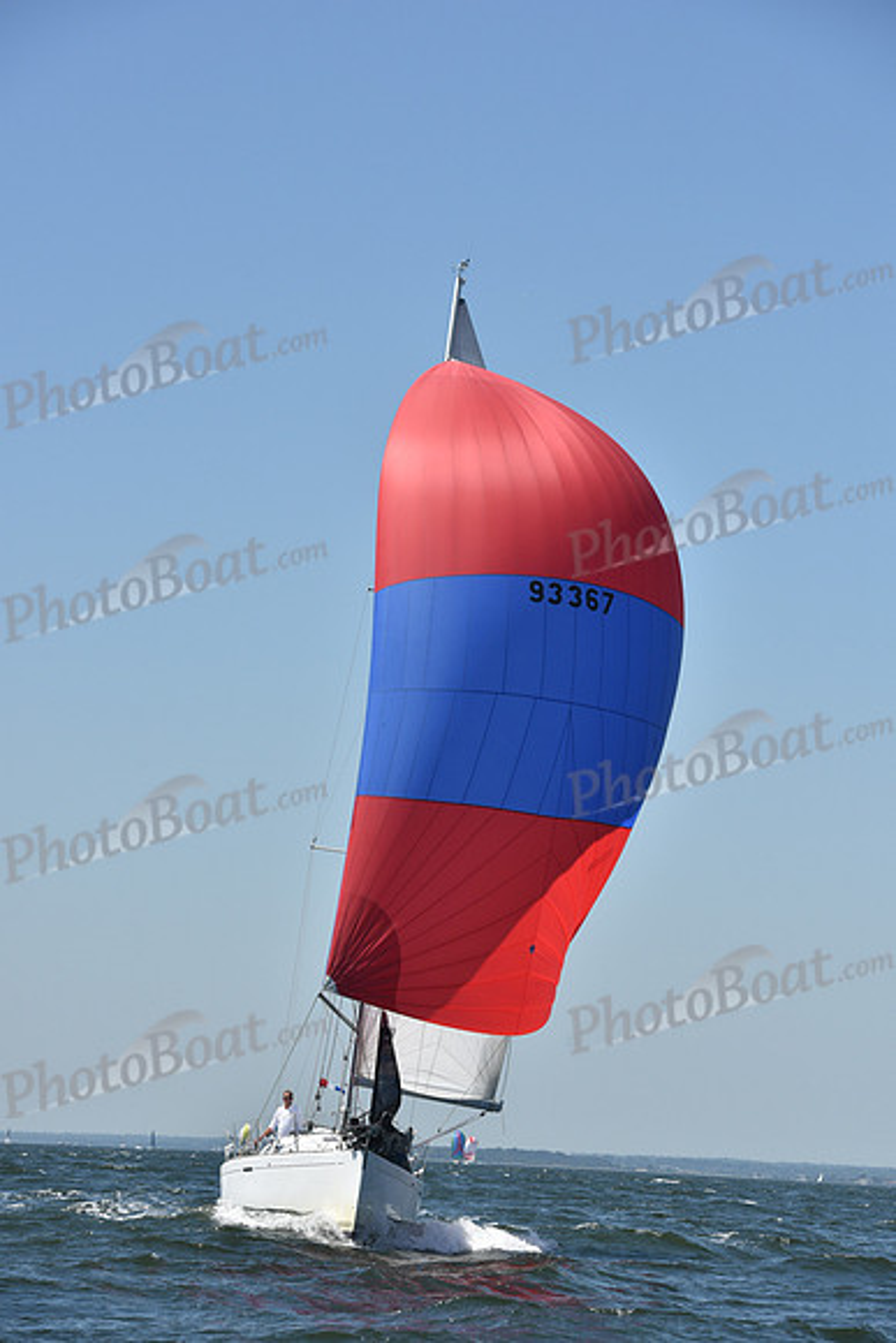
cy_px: 672
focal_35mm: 122
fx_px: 4552
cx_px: 448
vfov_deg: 16.8
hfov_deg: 11.2
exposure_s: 1/1250
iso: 250
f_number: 8
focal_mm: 122
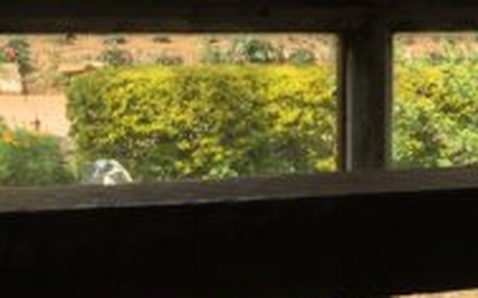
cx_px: 744
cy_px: 111
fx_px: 1693
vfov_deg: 10.1
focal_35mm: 130
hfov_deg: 14.8
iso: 25
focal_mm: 4.15
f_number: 2.2
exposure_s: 1/785
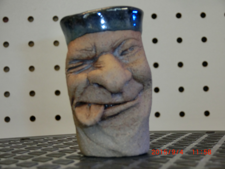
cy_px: 84
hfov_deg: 25.0
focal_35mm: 78
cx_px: 112
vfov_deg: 18.9
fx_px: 507
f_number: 4.9
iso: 250
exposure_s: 1/40
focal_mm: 13.79
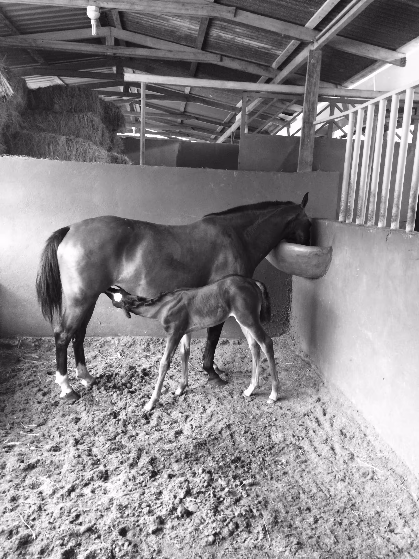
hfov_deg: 48.2
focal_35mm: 29
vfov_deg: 61.7
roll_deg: -1.0
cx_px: 210
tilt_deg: -8.2
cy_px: 280
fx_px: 468
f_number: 2.2
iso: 320
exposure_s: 1/15
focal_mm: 4.15
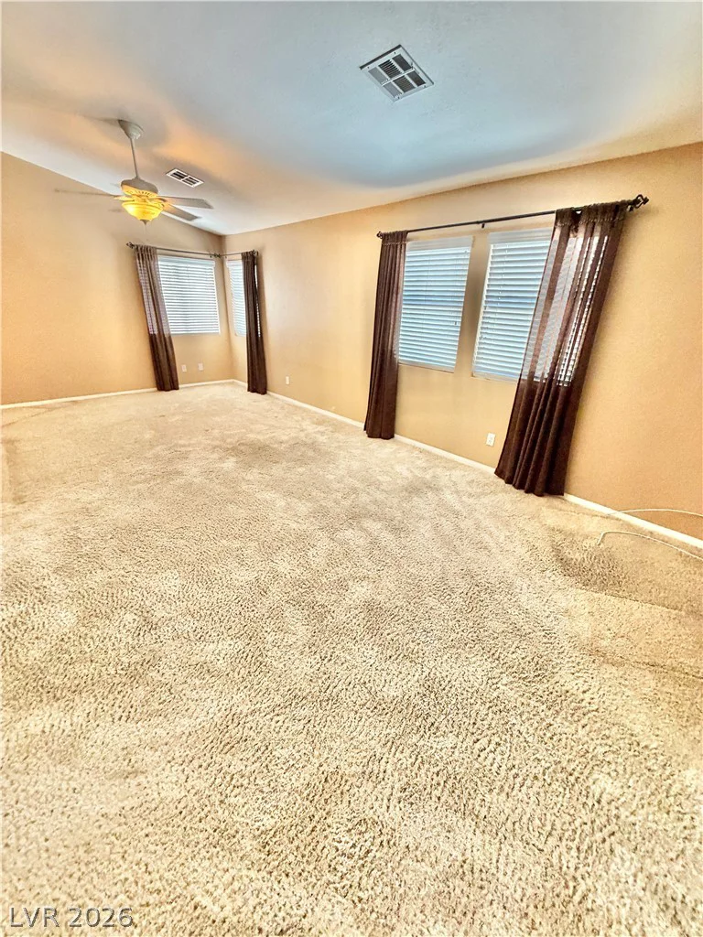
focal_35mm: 14
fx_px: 379
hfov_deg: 85.7
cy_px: 468
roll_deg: -2.2
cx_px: 352
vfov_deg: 102.1
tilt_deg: -23.3
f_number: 2.2
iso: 400
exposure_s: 1/60
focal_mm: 2.22
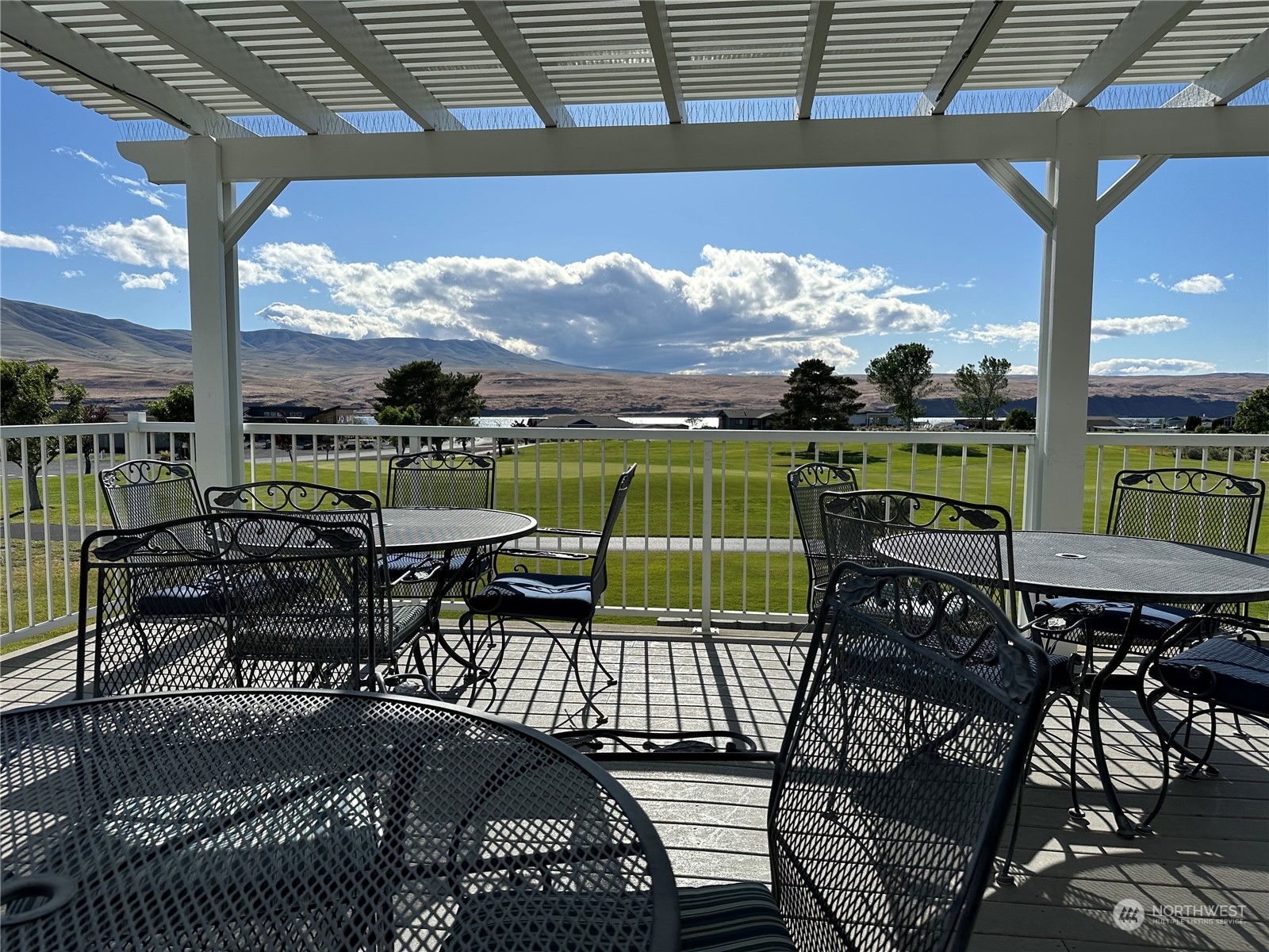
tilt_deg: -5.5
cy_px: 476
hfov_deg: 71.6
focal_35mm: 24
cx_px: 634
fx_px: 880
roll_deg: -0.1
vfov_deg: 56.8
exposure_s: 1/7576
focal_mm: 6.86
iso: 80
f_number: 1.78
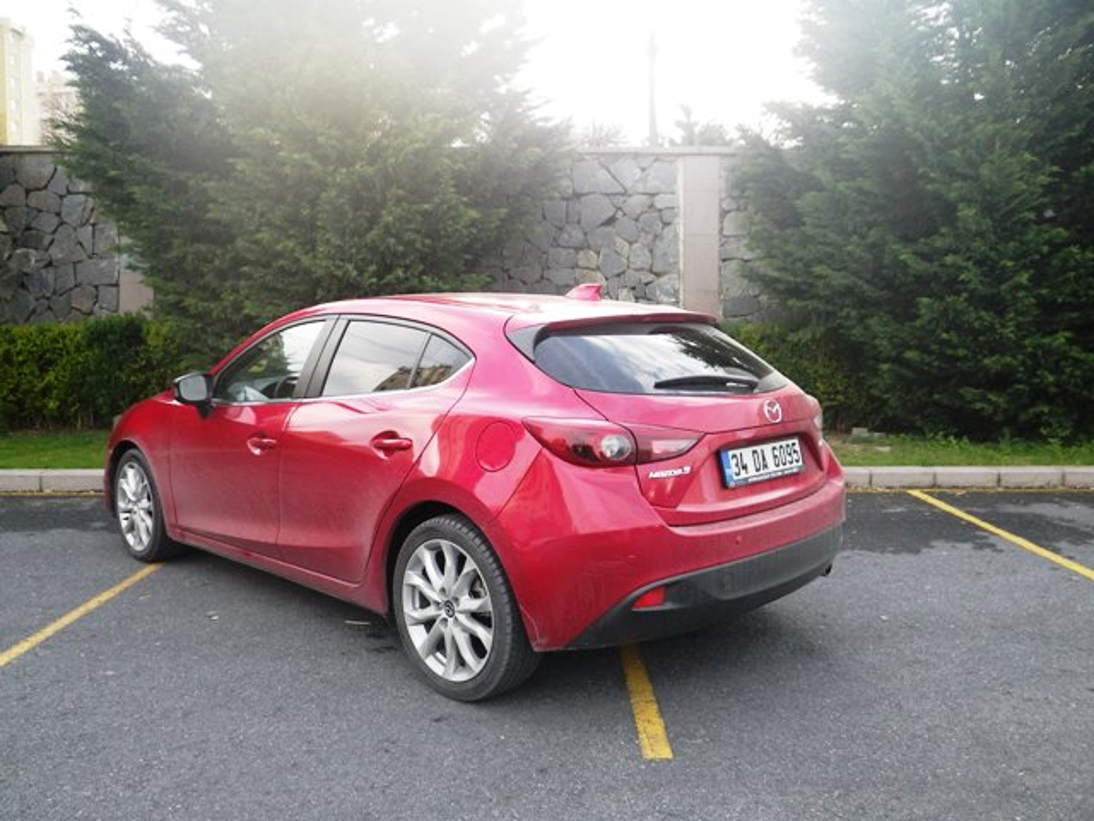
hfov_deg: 63.4
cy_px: 410
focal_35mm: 28
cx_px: 547
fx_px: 885
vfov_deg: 49.7
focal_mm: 5
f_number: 3.5
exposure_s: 1/100
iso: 80
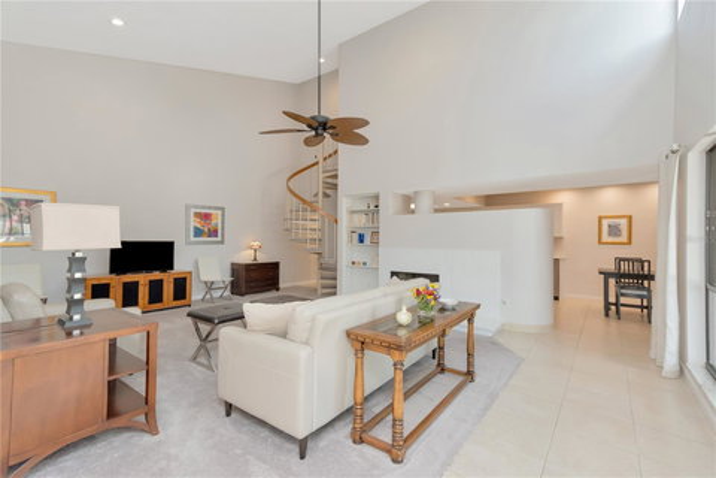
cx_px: 358
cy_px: 239
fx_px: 298
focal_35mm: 15
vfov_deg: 77.3
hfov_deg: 100.4
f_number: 5.6
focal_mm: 10
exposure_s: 1/160
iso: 800
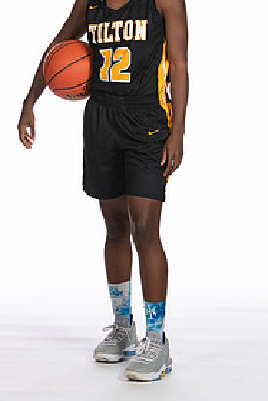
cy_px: 112
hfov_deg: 7.3
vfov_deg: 10.9
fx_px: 2097
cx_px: 135
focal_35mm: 188
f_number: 5.6
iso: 100
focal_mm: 78
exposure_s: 1/100
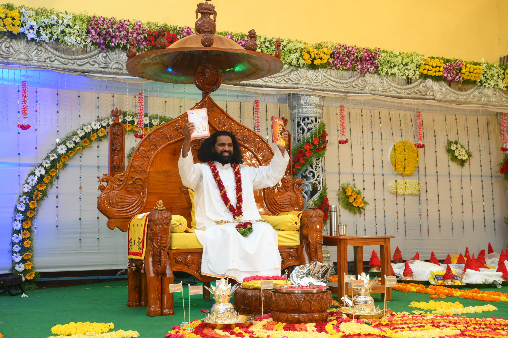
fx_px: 620
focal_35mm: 44
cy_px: 169
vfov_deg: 30.5
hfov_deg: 44.5
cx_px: 254
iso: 1600
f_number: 6.3
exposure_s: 1/160
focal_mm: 44
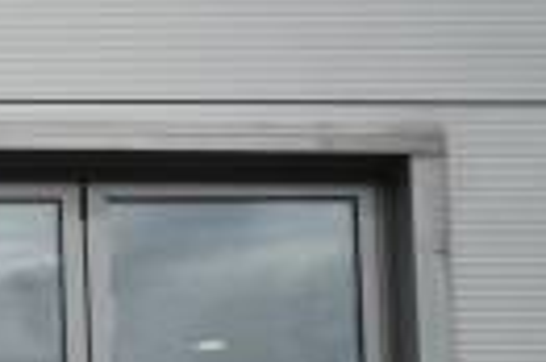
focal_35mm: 242
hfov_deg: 7.9
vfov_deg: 5.6
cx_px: -734
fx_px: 3673
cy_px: 607
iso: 400
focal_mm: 33
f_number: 5
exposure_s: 1/1600
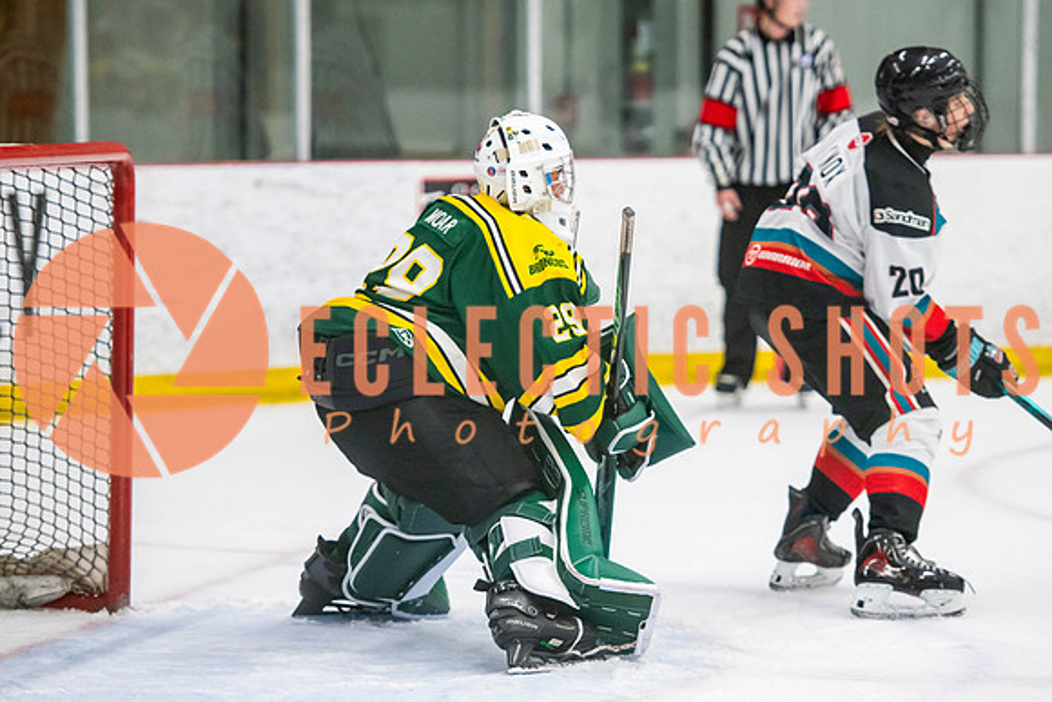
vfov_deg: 7.1
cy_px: 338
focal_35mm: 193
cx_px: 526
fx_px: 5626
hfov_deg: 10.7
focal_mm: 150
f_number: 3.2
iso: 2500
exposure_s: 1/640
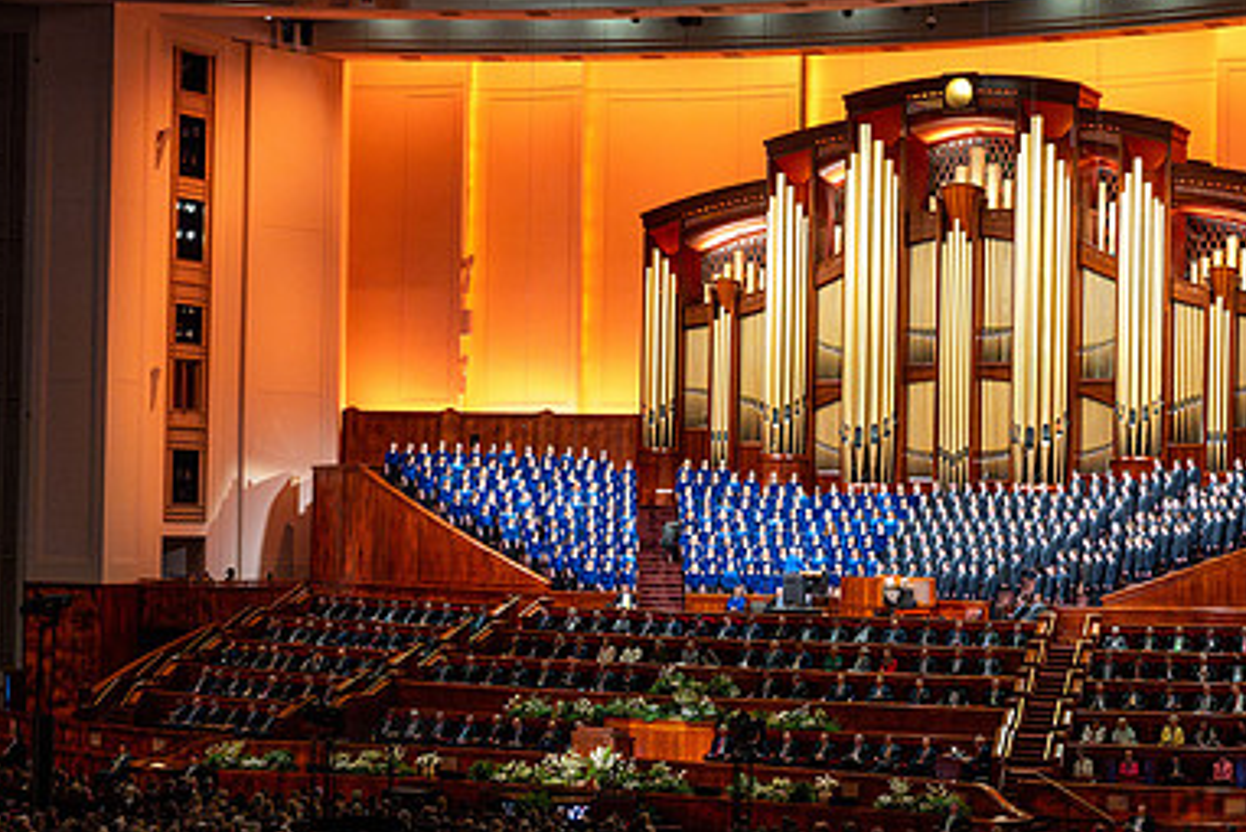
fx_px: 2389
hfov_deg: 28.8
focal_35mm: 69
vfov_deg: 19.7
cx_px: 933
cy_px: 490
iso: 5000
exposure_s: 1/100
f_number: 8
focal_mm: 44
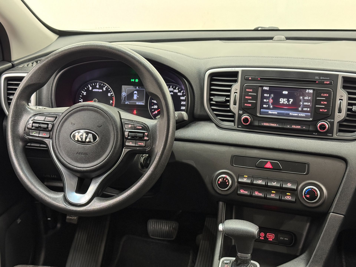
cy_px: 134
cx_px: 178
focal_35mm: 48
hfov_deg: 39.7
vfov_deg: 30.3
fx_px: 494
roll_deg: +1.0
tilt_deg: -19.3
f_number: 1.78
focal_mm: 6.76
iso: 500
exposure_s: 1/30
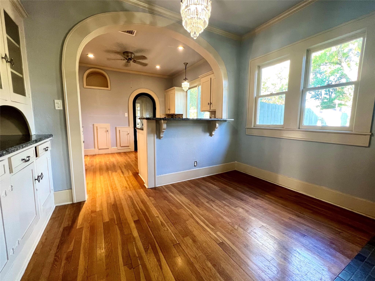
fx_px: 141
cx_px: 188
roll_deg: -0.5
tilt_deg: -8.3
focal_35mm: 13
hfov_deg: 106.2
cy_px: 140
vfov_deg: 89.9
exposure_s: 1/60
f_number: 1.8
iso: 250
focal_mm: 1.57
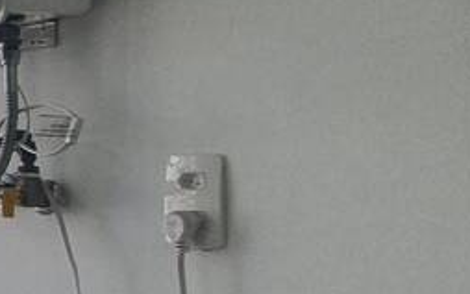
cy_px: 116
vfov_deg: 16.7
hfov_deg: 14.4
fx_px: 1000
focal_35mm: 78
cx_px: -705
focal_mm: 1.8
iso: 50
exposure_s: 1/128
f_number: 2.2
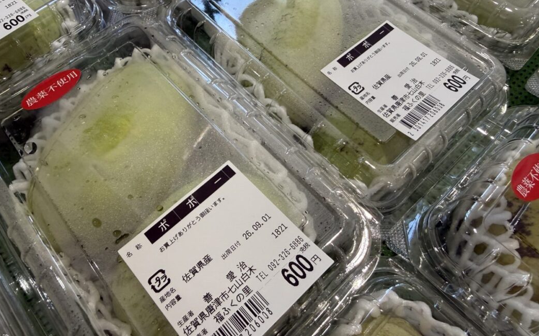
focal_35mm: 26
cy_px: 139
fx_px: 382
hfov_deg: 70.4
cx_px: 268
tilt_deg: -58.3
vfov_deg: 47.4
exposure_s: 1/120
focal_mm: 2.22
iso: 200
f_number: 2.2
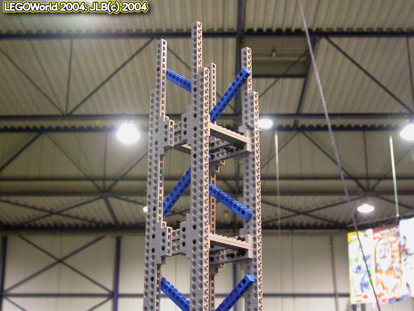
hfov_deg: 32.7
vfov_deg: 24.8
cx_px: 207
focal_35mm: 59
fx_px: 706
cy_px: 156
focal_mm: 12.2
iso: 400
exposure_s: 1/8.2
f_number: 3
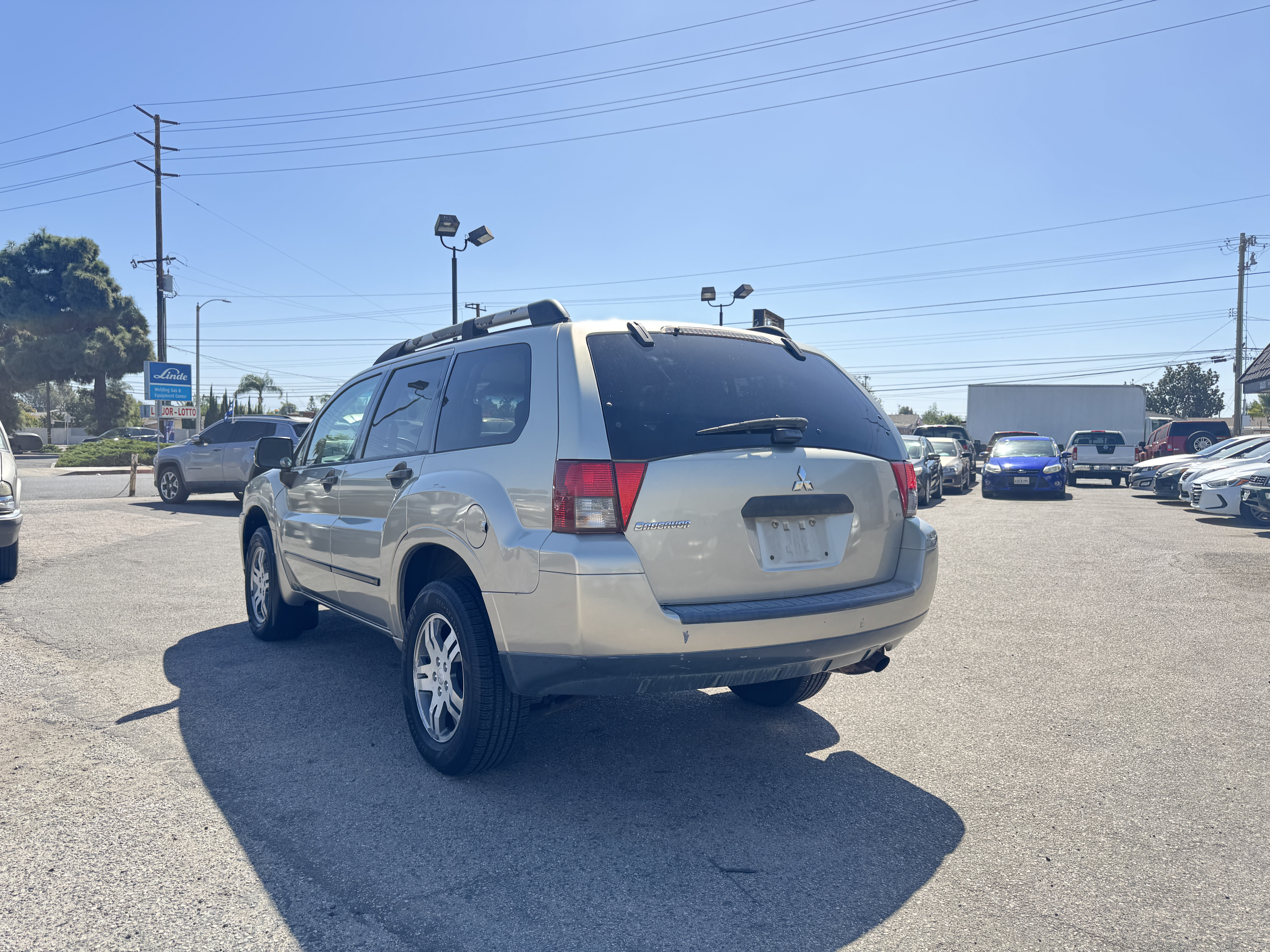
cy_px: 476
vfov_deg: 56.8
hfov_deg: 71.6
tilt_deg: -3.7
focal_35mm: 24
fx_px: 881
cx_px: 635
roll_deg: -1.1
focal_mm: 6.76
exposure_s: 1/995
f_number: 1.78
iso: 80
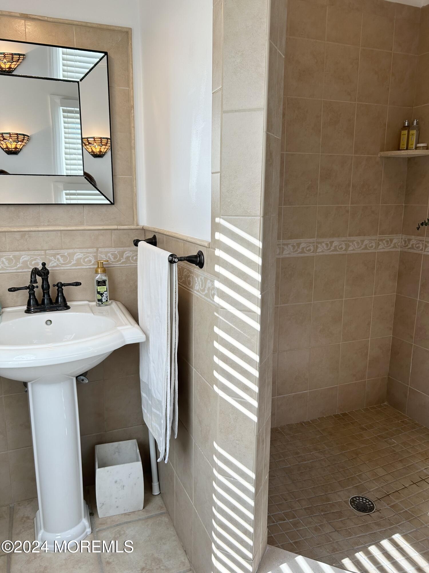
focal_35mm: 26
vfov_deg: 67.3
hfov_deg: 53.1
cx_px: 214
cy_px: 286
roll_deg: -0.4
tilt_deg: -11.7
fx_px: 430
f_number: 1.5
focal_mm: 5.7
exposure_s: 1/231
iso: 40
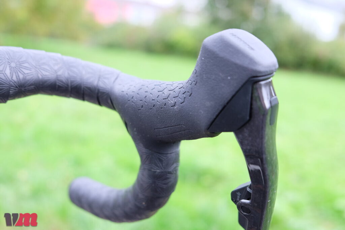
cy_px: 115
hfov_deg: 48.5
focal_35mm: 40
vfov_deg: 33.4
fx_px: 383
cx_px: 172
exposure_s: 1/210
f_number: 3.2
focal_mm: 26.5
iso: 500
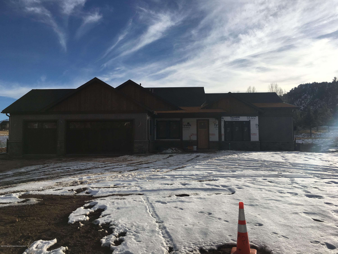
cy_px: 127
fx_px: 283
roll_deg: -0.4
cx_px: 169
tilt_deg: +5.2
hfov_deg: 61.7
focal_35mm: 29
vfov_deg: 48.2
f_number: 2.2
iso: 25
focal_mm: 4.15
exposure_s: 1/2959
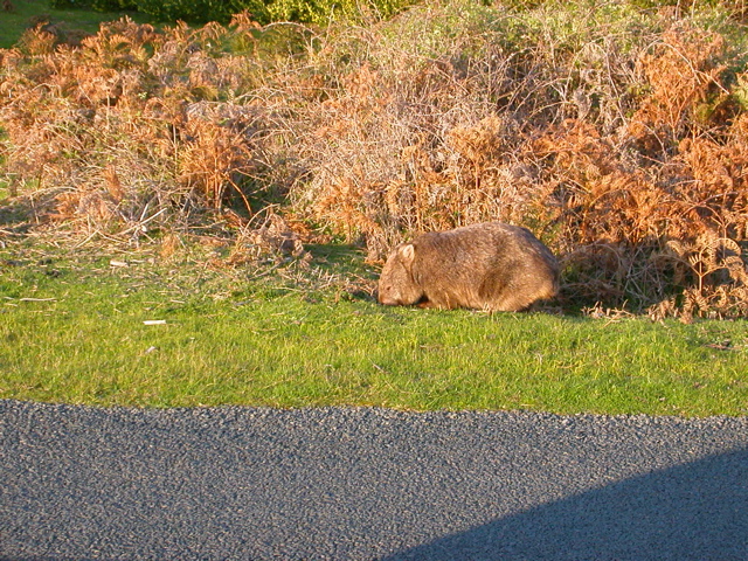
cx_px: 374
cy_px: 280
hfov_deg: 22.5
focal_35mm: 87
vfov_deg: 17.0
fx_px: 1880
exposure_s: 1/134
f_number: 4.3
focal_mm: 13.3
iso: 100
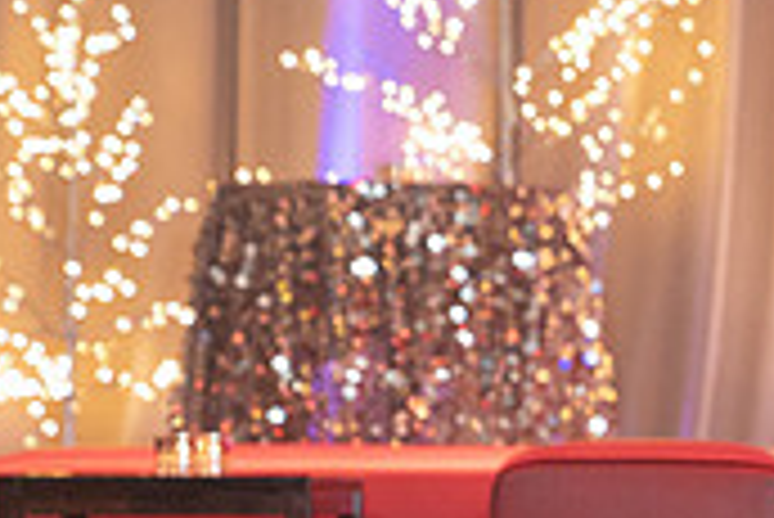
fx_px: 5336
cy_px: 730
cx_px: 1227
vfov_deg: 5.5
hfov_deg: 8.1
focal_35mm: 248
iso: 4000
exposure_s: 1/125
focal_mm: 70
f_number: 4
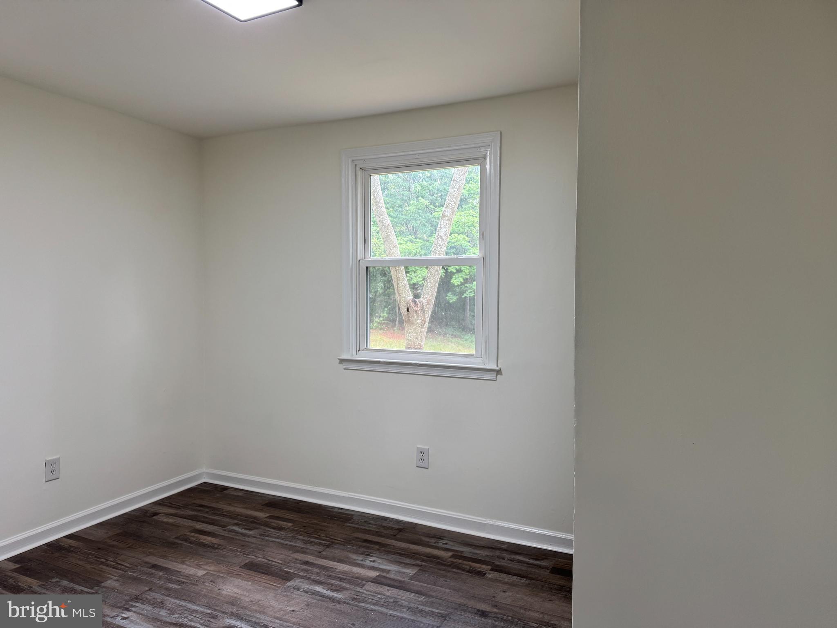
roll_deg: -0.1
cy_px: 314
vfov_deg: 56.8
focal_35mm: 24
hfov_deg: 71.6
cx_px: 418
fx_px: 580
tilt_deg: -3.2
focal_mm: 6.76
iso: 125
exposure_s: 1/120
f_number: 1.78
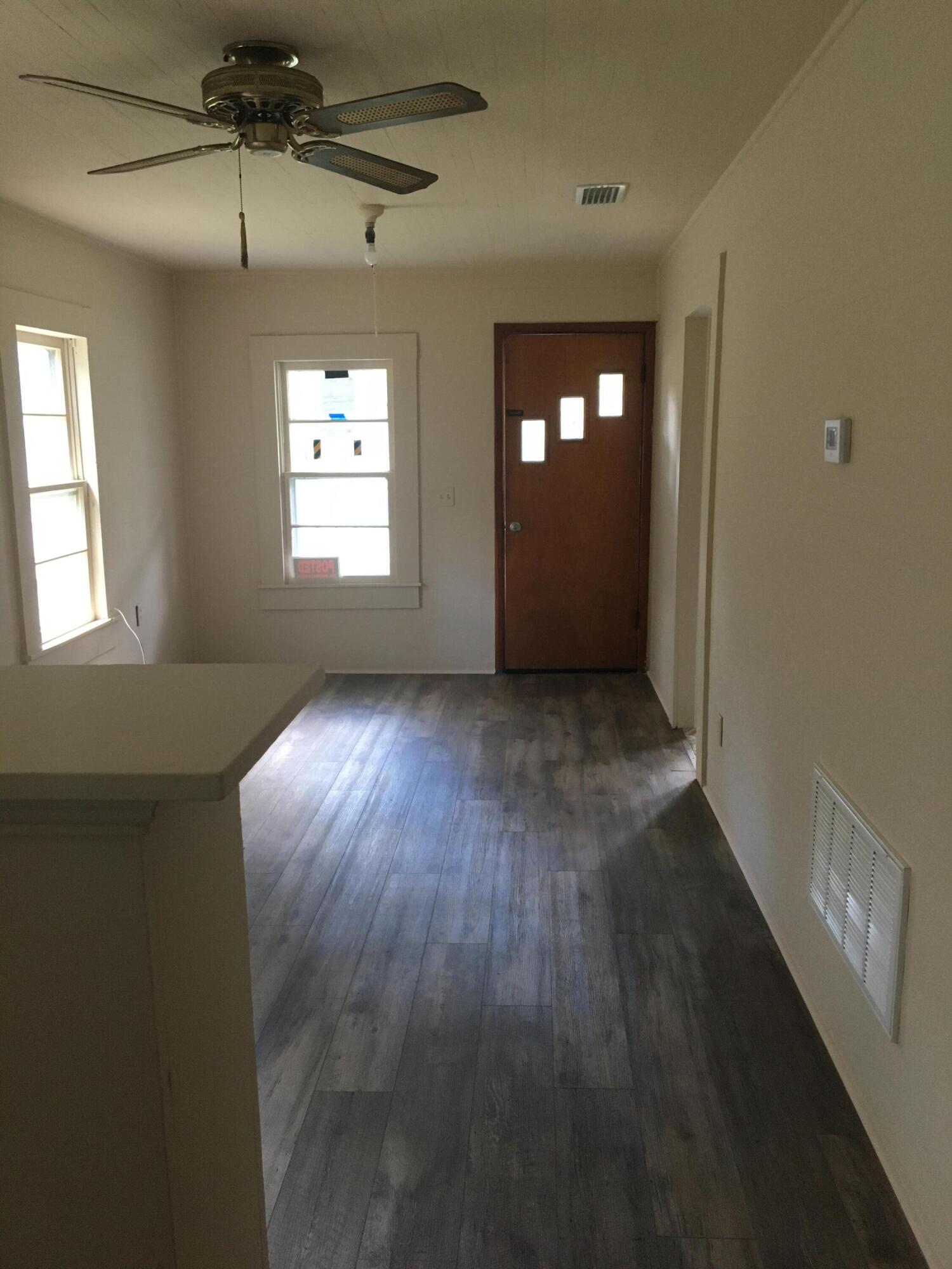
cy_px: 634
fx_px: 1063
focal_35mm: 29
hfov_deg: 48.2
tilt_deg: -10.0
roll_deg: -0.2
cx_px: 476
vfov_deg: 61.7
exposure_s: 1/30
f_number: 2.2
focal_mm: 4.15
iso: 125
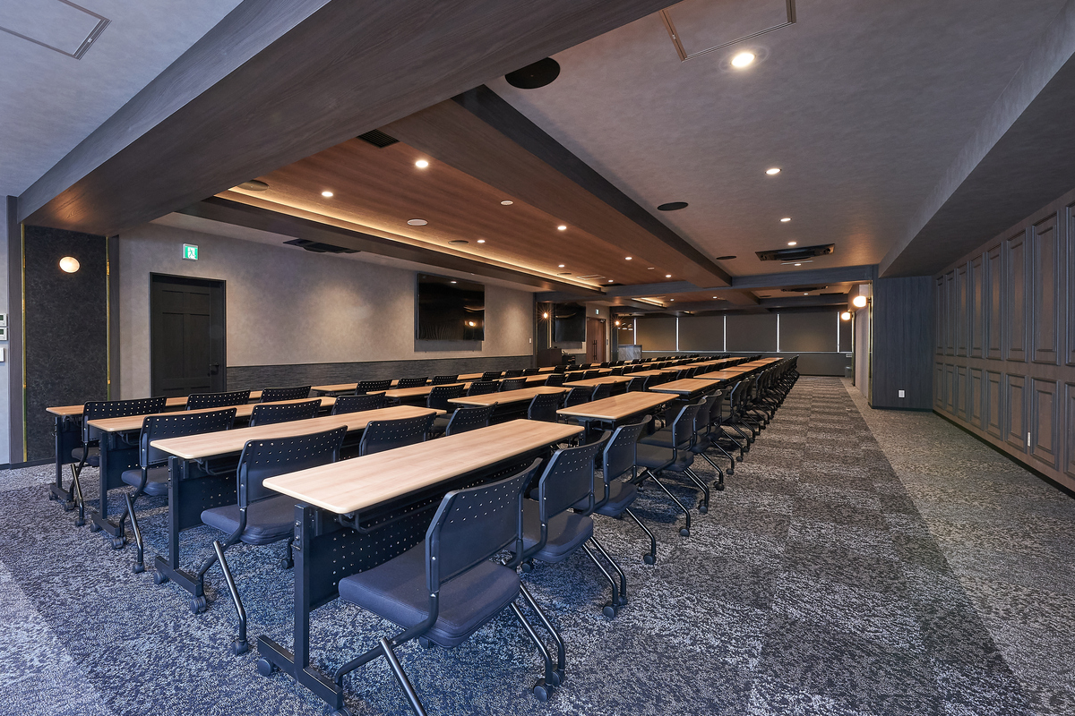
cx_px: 449
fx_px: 448
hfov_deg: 99.5
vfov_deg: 77.3
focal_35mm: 15
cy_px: 356
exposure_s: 1/8
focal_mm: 12
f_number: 16
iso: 800
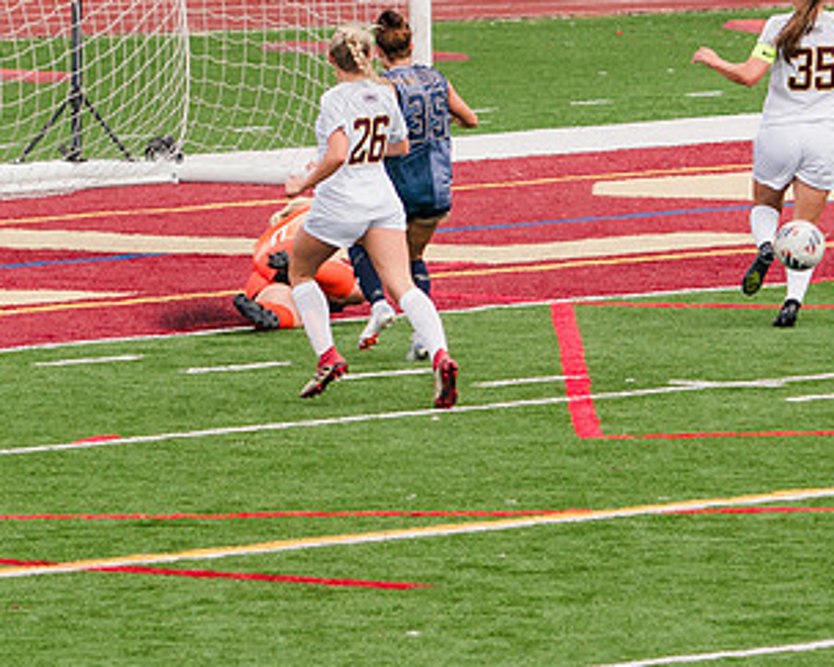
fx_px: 14361
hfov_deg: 3.3
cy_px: 83
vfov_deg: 2.7
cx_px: 307
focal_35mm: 582
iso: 500
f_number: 5.6
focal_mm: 200
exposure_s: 1/1600
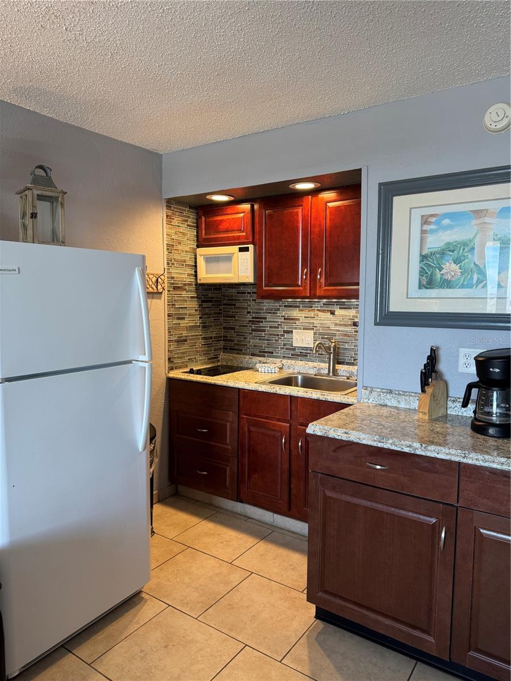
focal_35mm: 24
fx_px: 472
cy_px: 340
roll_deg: +0.0
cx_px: 256
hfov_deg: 56.8
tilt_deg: -4.9
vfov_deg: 71.6
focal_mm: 6.76
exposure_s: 1/60
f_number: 1.78
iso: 125
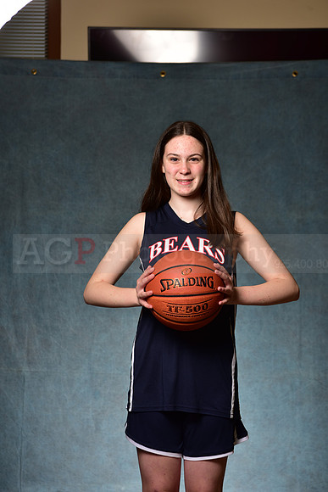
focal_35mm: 70
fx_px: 956
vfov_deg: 28.8
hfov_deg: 19.5
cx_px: 164
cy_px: 246
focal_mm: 70
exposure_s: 1/200
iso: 100
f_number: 5
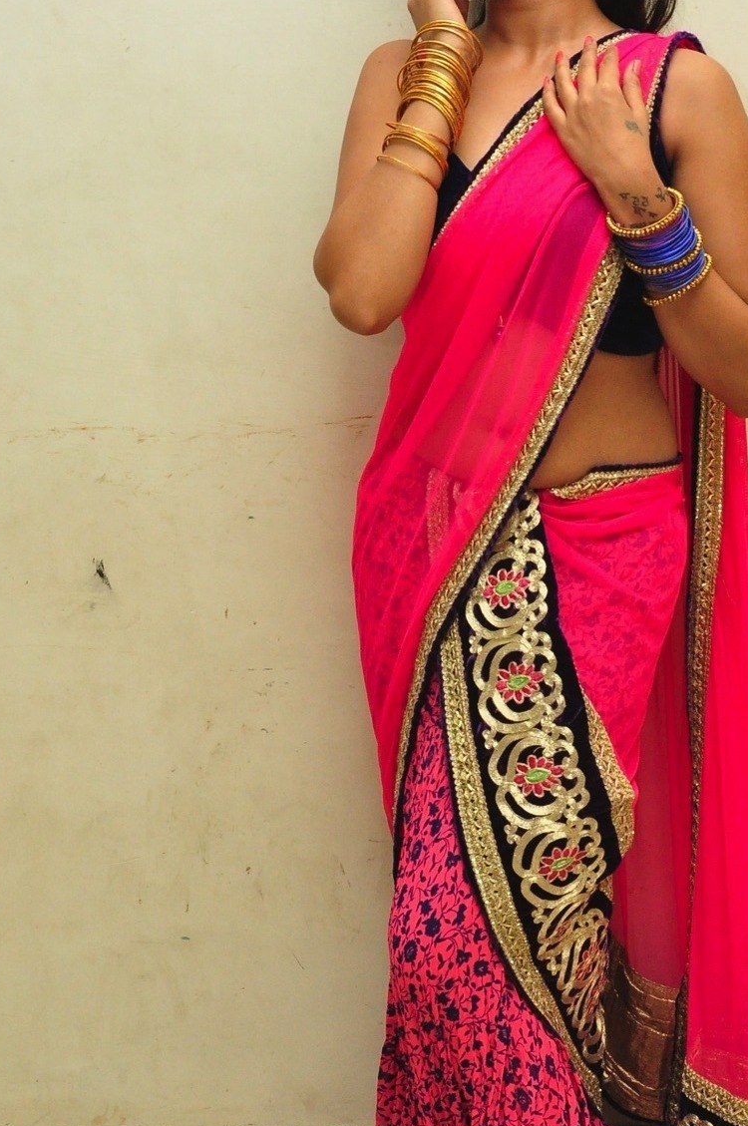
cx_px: 558
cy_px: 580
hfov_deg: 18.8
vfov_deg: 28.1
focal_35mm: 72
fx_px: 2249
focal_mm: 30
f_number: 7.1
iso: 1600
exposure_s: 1/125
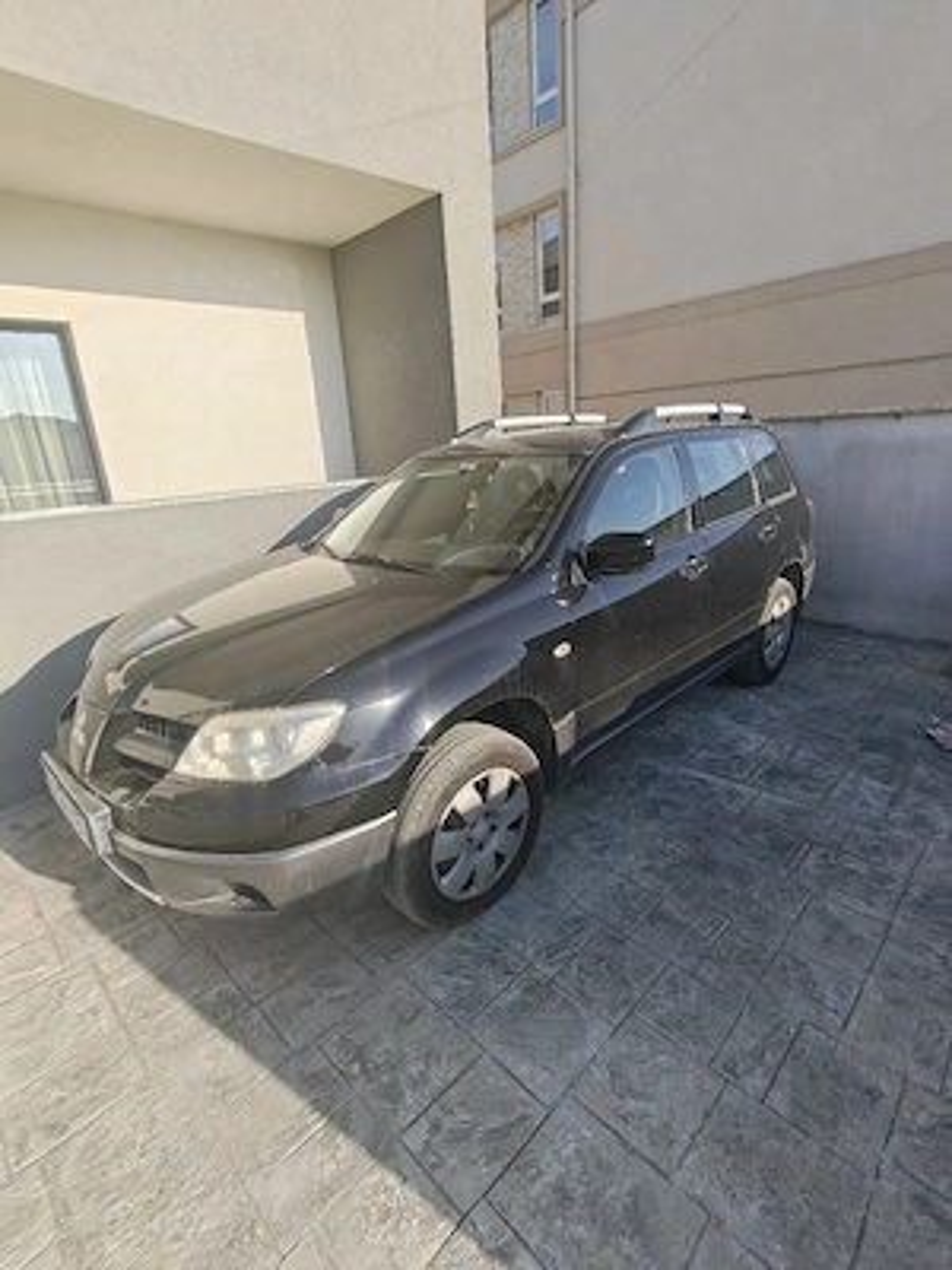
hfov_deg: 78.1
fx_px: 587
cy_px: 635
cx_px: 476
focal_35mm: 16
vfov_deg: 94.5
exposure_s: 1/1250
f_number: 2
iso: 50
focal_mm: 2.31
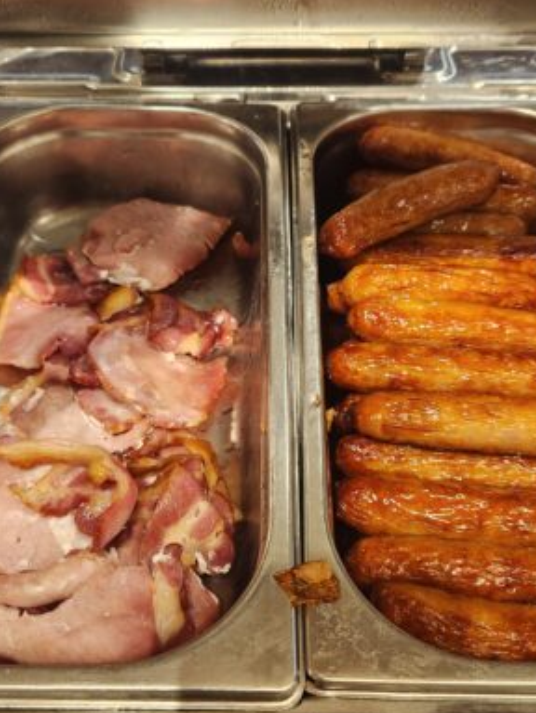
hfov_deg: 39.7
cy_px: 376
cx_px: 262
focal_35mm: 36
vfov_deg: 51.3
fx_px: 742
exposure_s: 1/100
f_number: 1.8
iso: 320
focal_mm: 5.4
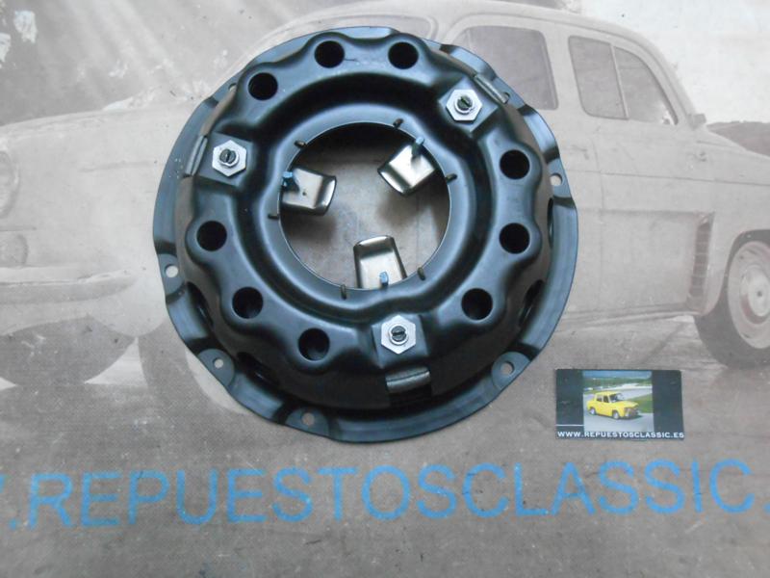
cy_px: 289
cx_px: 385
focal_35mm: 26
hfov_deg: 67.3
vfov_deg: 53.1
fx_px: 578
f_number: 3.5
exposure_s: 1/30
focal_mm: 4.6
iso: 800
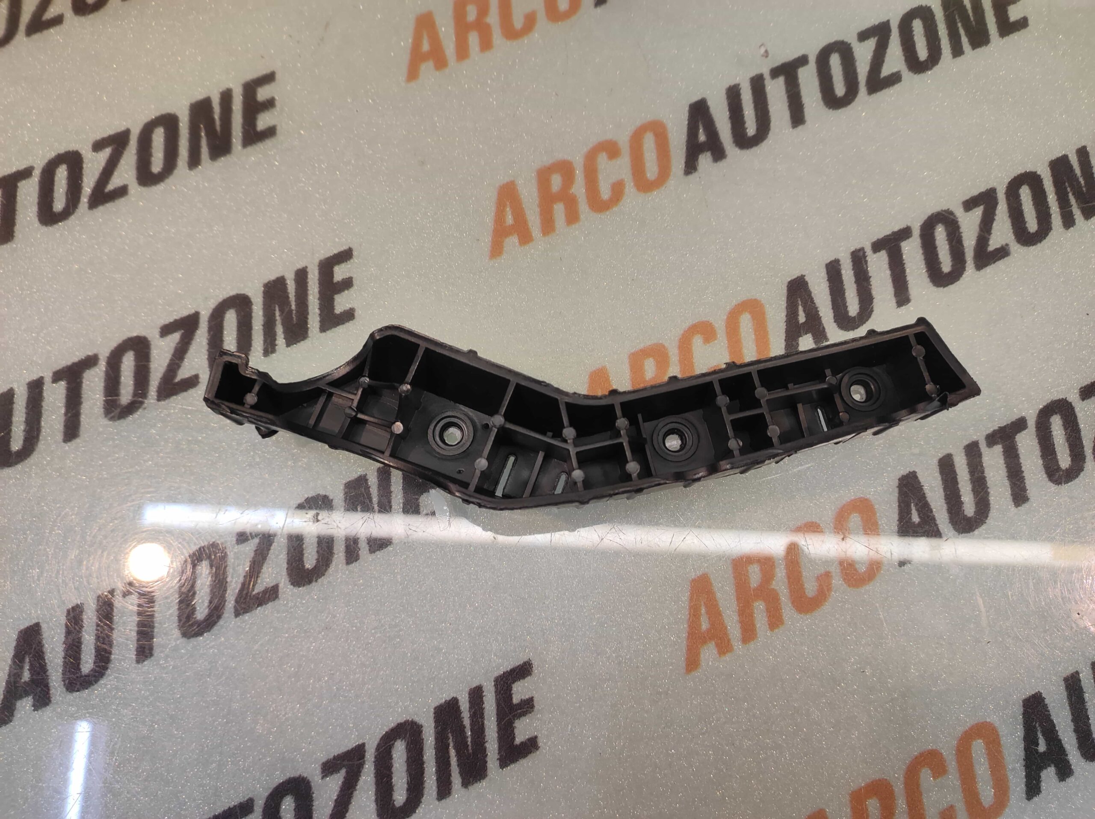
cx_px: 548
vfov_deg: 74.7
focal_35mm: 17
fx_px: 537
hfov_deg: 91.1
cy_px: 410
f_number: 1.79
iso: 84
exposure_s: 1/33
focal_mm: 4.74
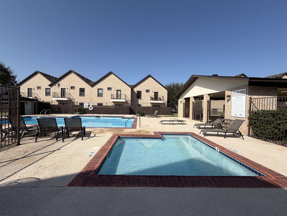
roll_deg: -1.0
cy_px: 108
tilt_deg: -0.9
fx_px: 116
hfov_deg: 102.1
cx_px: 144
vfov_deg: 85.7
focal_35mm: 14
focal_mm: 2.22
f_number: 2.2
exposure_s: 1/1235
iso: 20
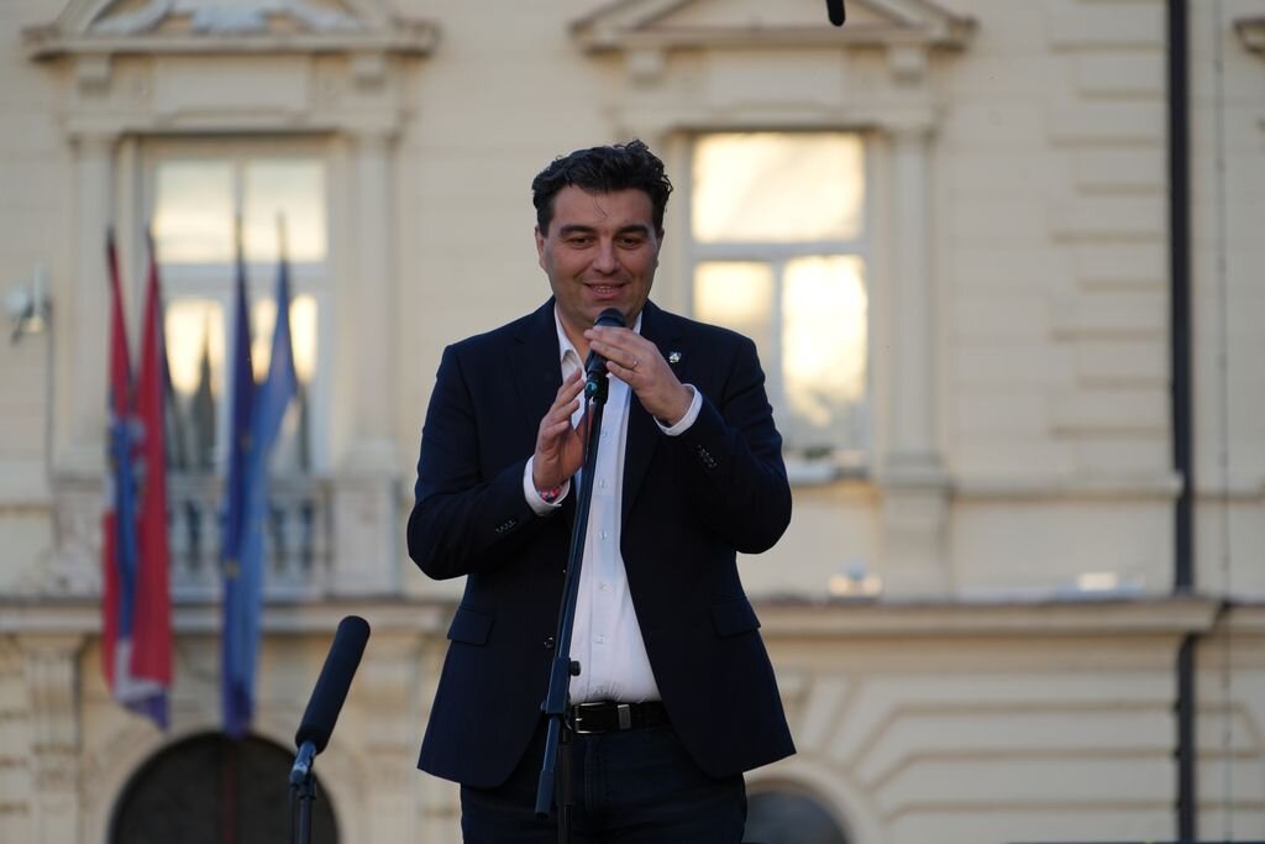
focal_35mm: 240
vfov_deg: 5.7
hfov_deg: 8.6
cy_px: 422
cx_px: 632
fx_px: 8434
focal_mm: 240
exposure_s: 1/250
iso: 400
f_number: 6.3
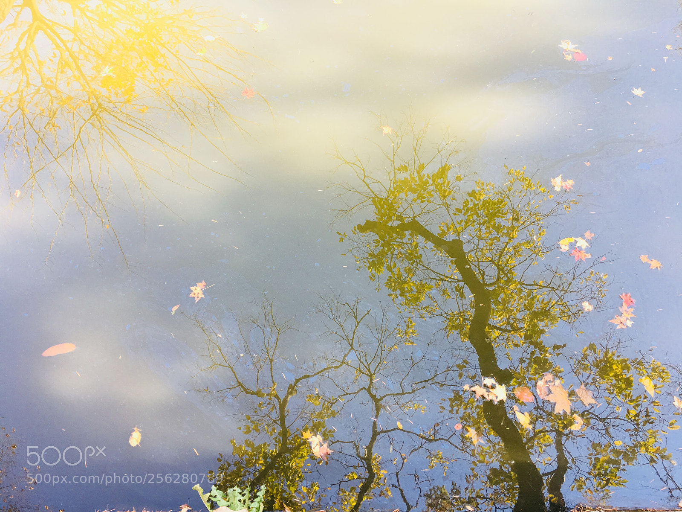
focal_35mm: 29
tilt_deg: -61.5
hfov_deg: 61.7
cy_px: 256
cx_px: 341
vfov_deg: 48.2
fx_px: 571
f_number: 2.2
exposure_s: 1/60
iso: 32
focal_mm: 4.15
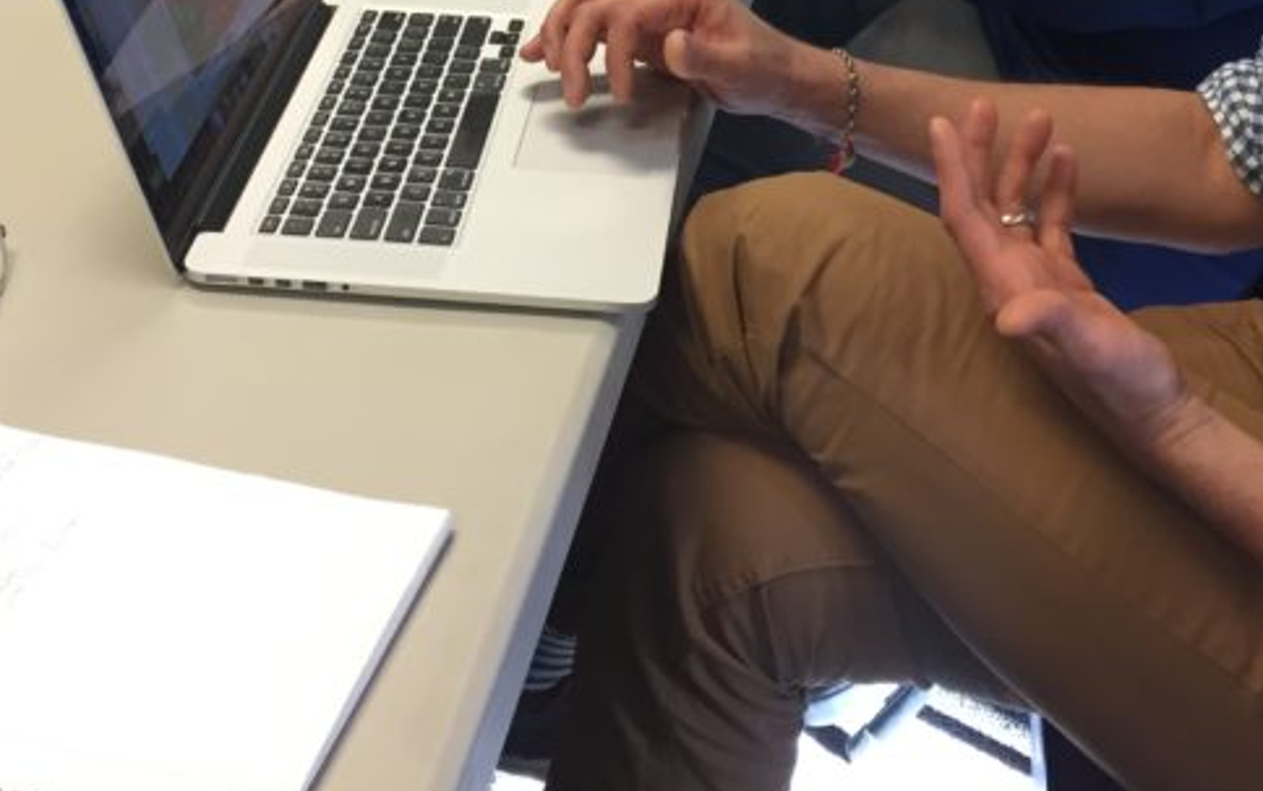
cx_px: 603
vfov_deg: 18.8
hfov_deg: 31.5
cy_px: -201
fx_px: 2238
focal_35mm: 65
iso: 40
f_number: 2.2
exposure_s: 1/30
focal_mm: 4.15
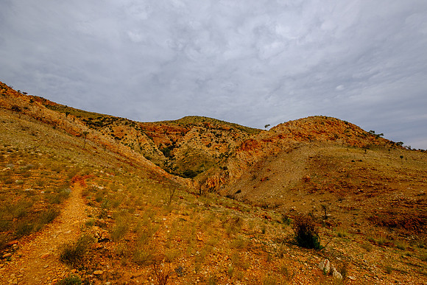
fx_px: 178
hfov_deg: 100.4
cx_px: 214
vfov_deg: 77.4
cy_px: 142
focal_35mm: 15
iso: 200
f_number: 8
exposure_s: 1/320
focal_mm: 10
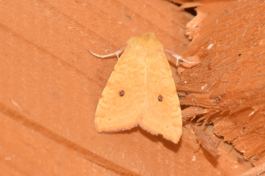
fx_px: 1546
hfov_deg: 9.8
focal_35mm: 210
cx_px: 132
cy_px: 88
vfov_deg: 6.5
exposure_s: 1/200
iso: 400
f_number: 14
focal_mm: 140
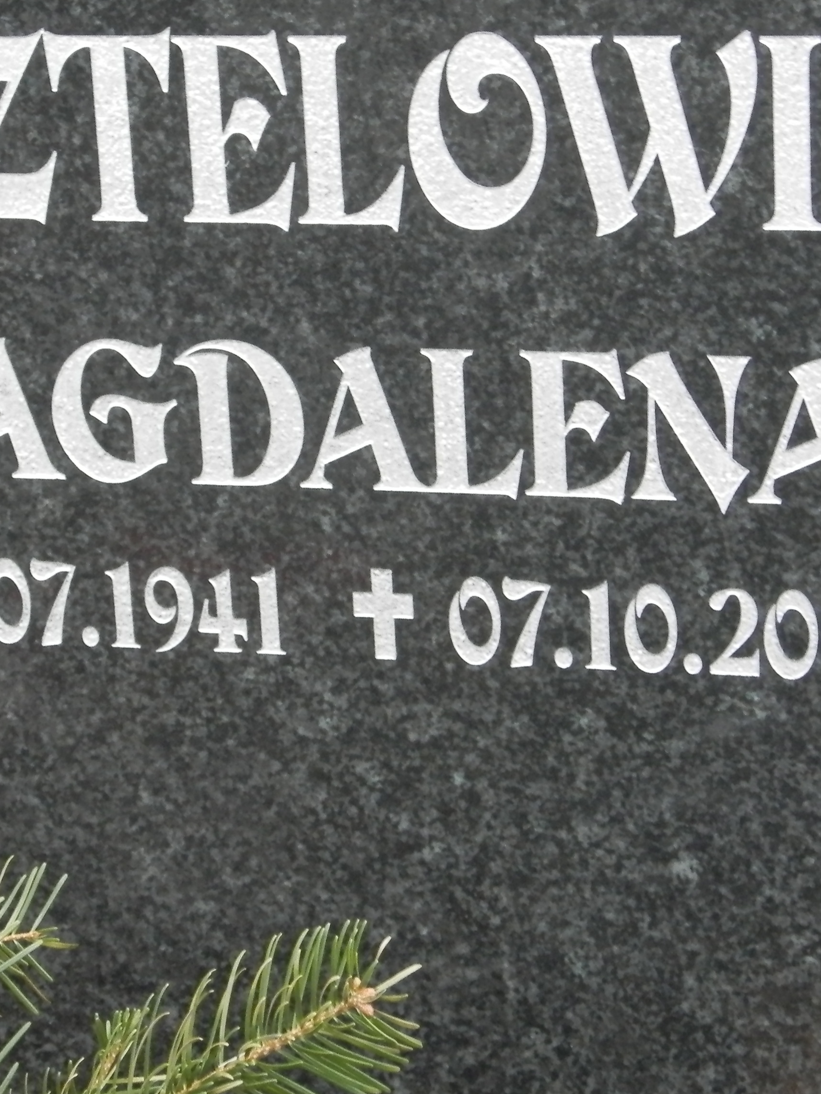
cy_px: 454
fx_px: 3510
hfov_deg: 13.3
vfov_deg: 17.7
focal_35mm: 111
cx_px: 349
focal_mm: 9.9
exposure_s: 1/15
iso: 200
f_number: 3.8
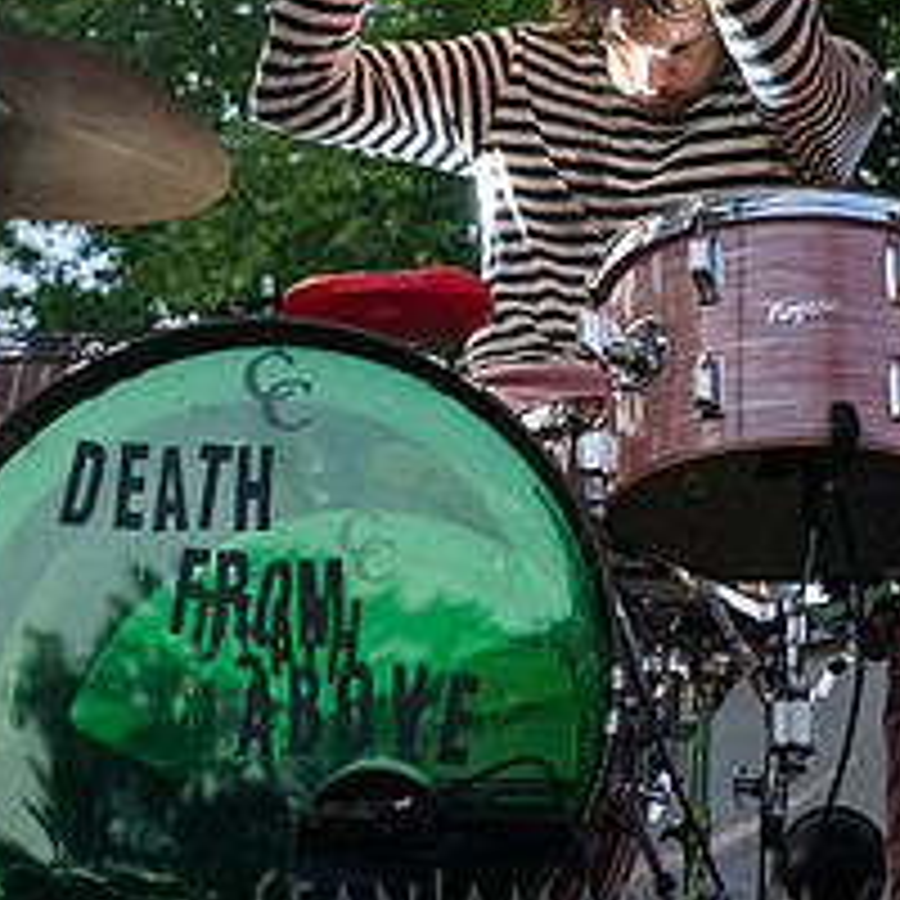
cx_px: 590
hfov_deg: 13.6
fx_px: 3765
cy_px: 155
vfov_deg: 13.5
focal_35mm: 128
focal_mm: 52
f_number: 4
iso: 4000
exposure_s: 1/320
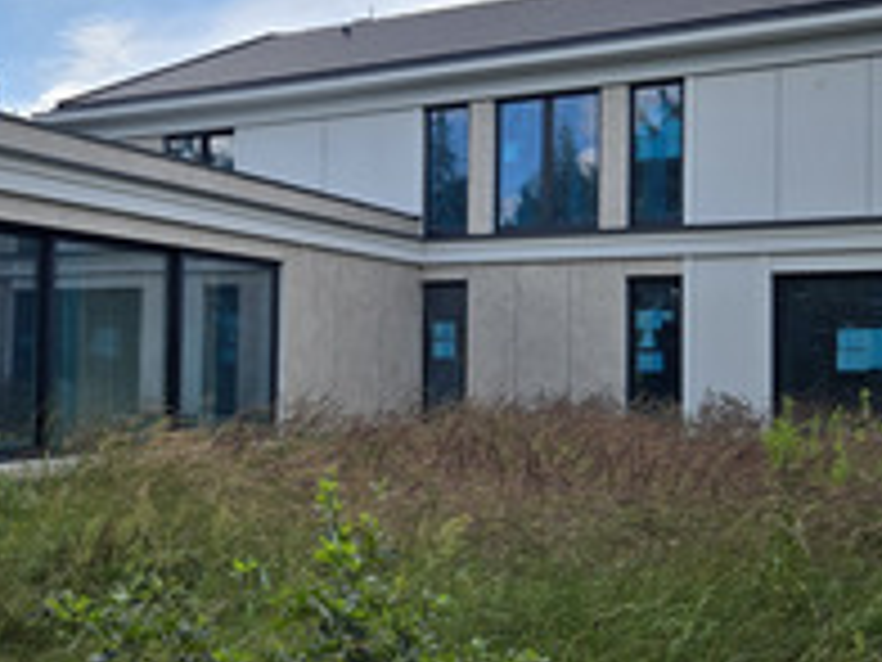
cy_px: 333
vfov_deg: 30.9
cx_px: 306
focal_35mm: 47
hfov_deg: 40.0
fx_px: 1198
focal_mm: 5.4
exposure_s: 1/2921
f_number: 1.8
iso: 25
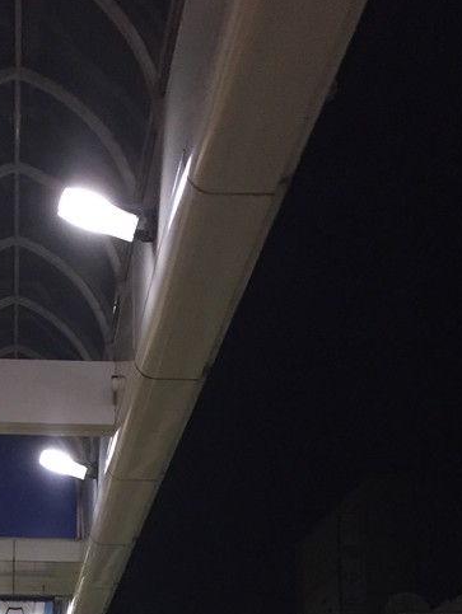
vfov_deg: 25.1
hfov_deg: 20.1
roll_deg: +1.6
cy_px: 674
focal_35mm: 72
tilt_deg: +8.1
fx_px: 1280
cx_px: 43
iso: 160
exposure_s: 1/30
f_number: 2.2
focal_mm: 4.15
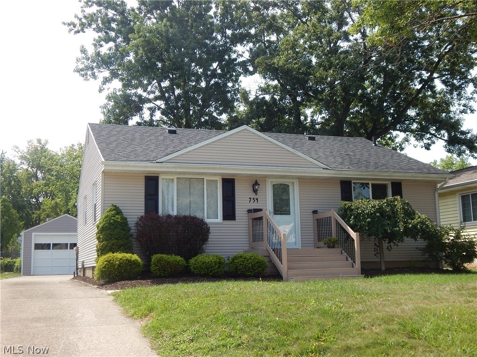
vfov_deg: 33.6
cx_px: 238
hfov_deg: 43.9
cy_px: 178
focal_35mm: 43
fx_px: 593
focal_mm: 7.7
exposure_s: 1/500
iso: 125
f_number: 3.6
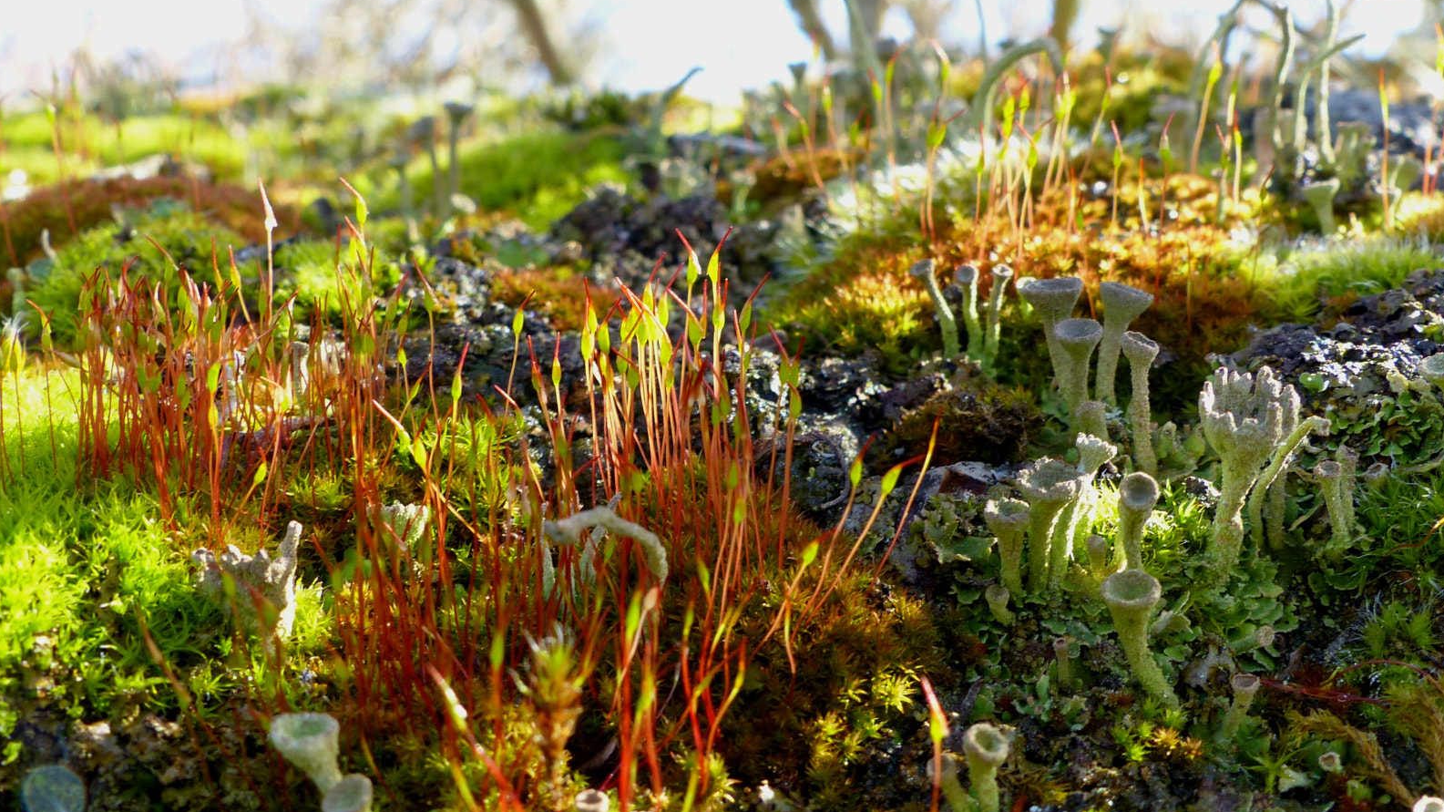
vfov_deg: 27.0
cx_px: 721
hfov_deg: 46.4
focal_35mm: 44
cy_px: 497
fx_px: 1684
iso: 100
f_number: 4.5
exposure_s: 1/60
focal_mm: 7.1
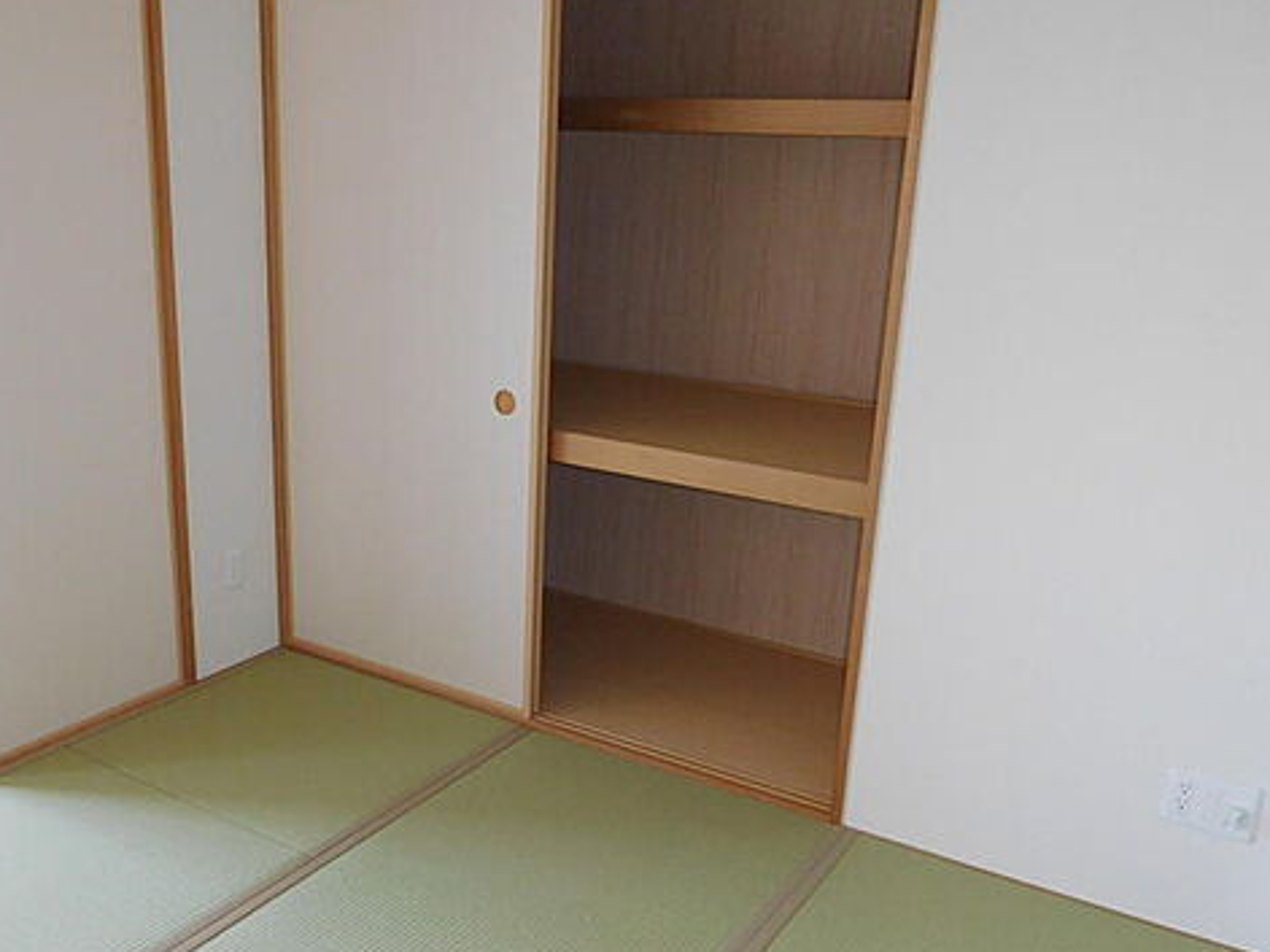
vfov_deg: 41.7
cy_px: 550
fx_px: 1247
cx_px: 491
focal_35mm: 34
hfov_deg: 53.5
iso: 360
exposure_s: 1/30
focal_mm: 4.5
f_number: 3.4
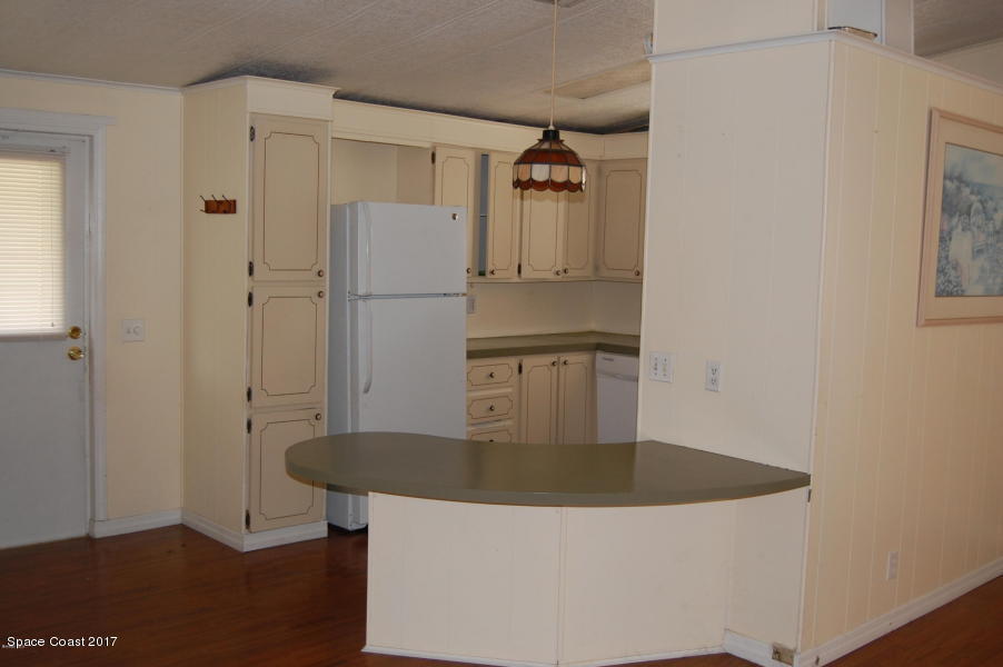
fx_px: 1002
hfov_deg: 53.2
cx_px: 502
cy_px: 334
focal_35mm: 36
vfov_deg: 36.8
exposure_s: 1/60
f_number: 4
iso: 400
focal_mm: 24
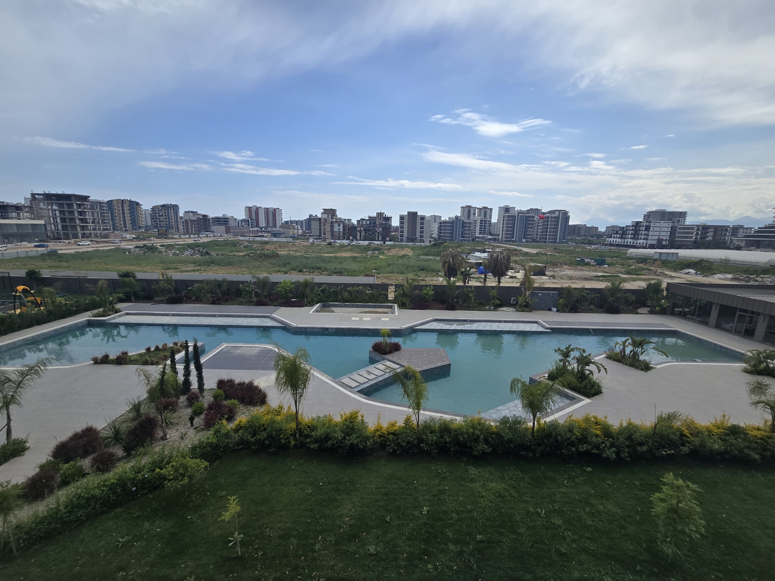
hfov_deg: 106.2
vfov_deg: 89.9
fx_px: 291
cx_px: 388
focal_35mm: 13
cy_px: 290
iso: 50
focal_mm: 2.2
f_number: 2.2
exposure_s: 1/2859
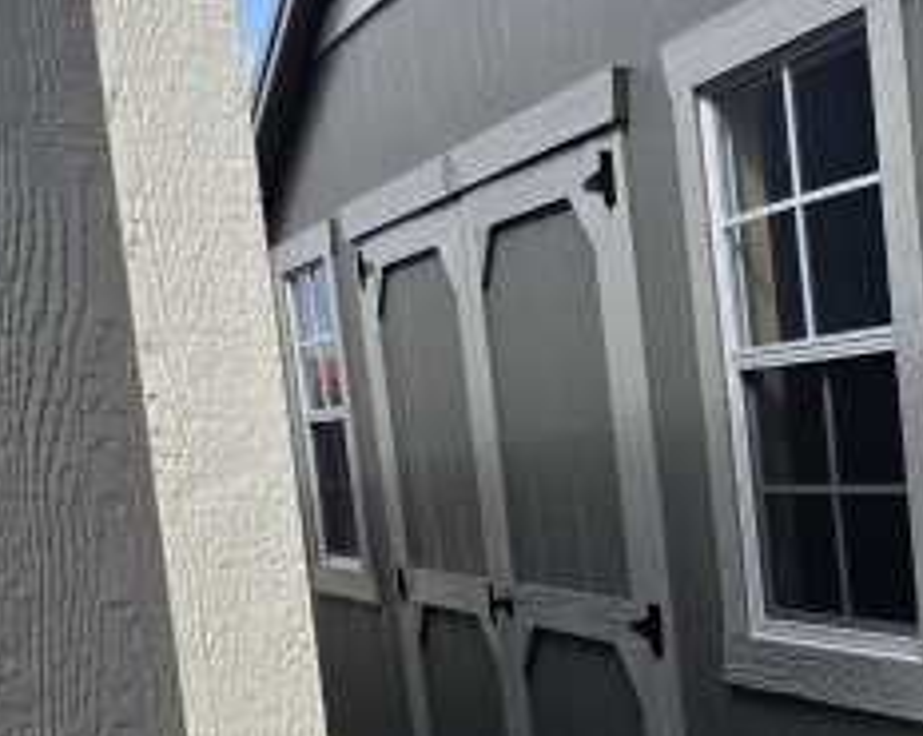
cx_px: 1209
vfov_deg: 24.1
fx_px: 1692
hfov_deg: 26.0
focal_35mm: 62
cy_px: 601
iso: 80
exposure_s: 1/3628
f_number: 1.7
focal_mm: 6.3
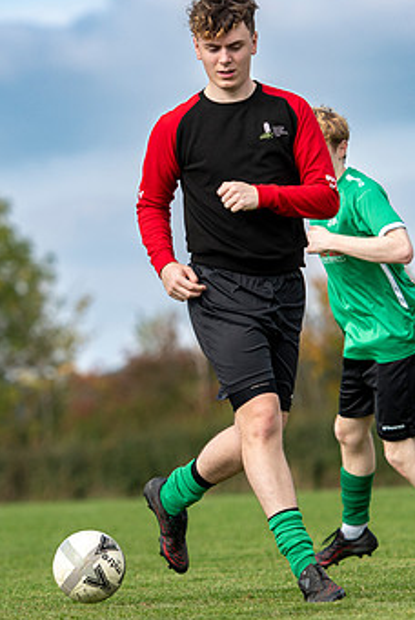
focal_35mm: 267
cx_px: 244
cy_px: 295
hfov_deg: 5.2
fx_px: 4607
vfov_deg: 7.7
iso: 200
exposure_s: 1/2500
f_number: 2.8
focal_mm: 135
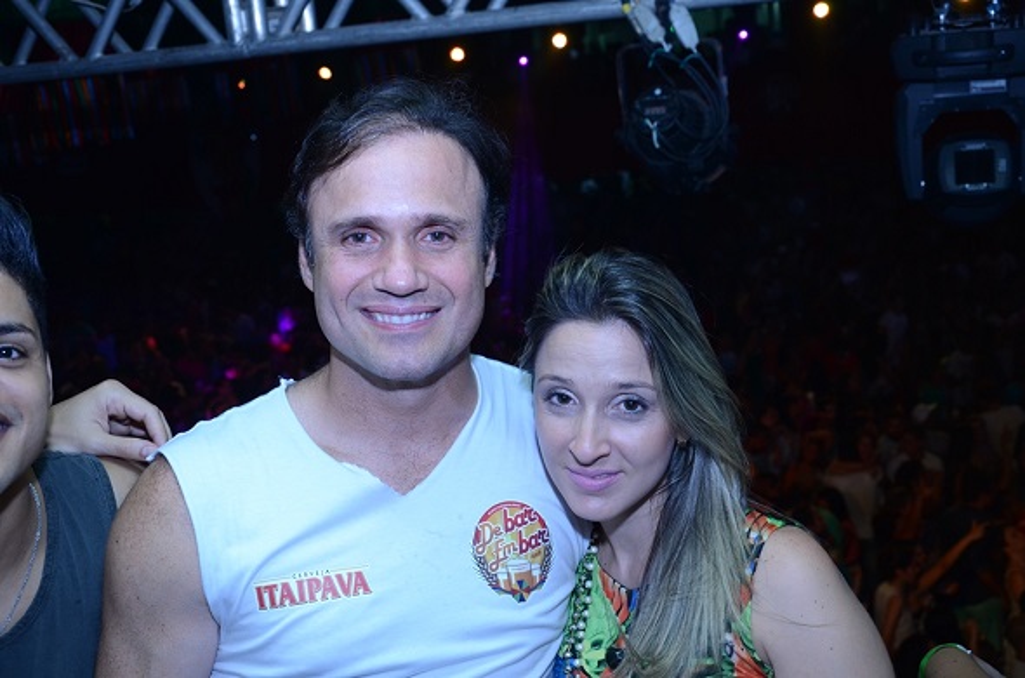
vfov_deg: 27.9
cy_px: 339
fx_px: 1363
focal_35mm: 48
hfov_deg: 41.2
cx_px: 512
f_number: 5
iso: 400
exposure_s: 1/80
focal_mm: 32
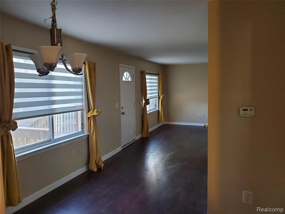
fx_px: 214
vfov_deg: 53.1
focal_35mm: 26
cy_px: 107
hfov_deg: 67.3
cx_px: 142
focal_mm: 4.3
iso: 320
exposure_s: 1/40
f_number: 2.4
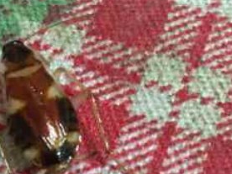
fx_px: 563
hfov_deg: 22.2
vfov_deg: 17.4
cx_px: -14
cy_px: 30
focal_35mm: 84
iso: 200
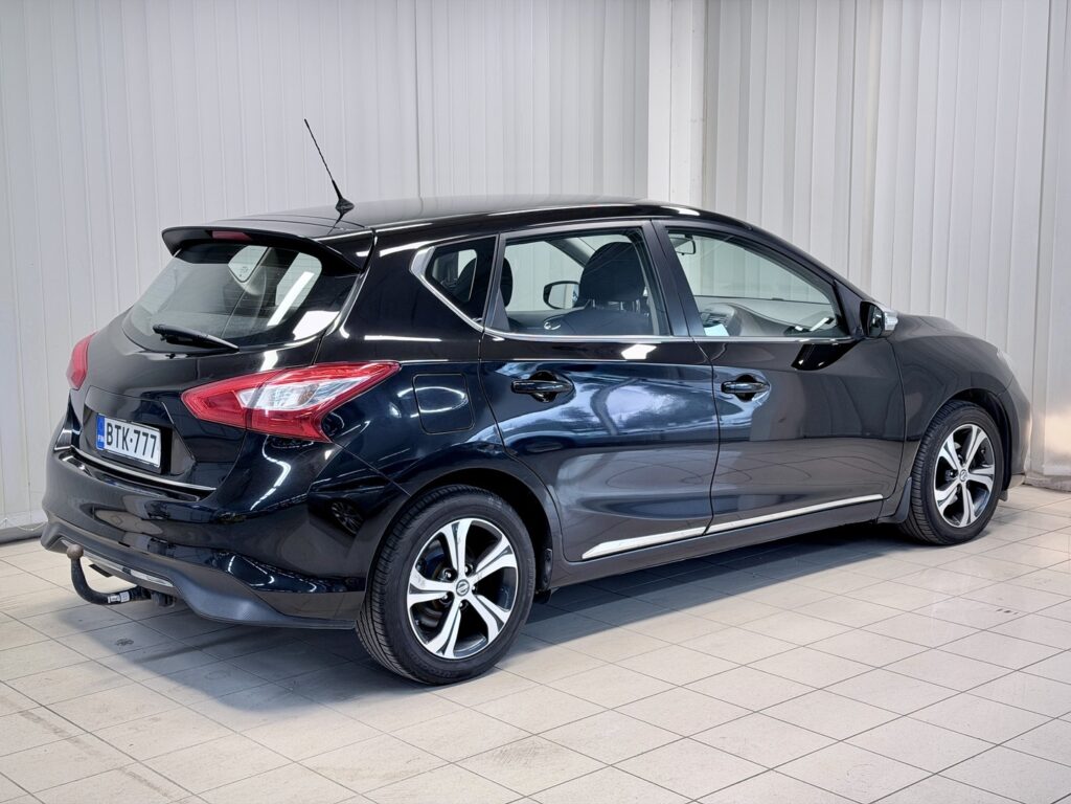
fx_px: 1485
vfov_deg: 30.3
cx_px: 536
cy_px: 402
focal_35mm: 48
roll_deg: +0.6
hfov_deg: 39.7
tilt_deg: -8.6
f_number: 1.78
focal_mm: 6.76
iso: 64
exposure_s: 1/50
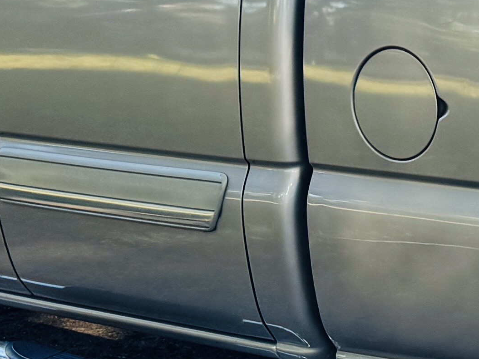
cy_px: -29
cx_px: 648
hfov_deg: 14.4
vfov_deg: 11.3
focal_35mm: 130
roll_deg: +2.3
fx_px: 1799
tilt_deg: -5.7
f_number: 1.78
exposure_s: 1/336
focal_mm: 6.76
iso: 80
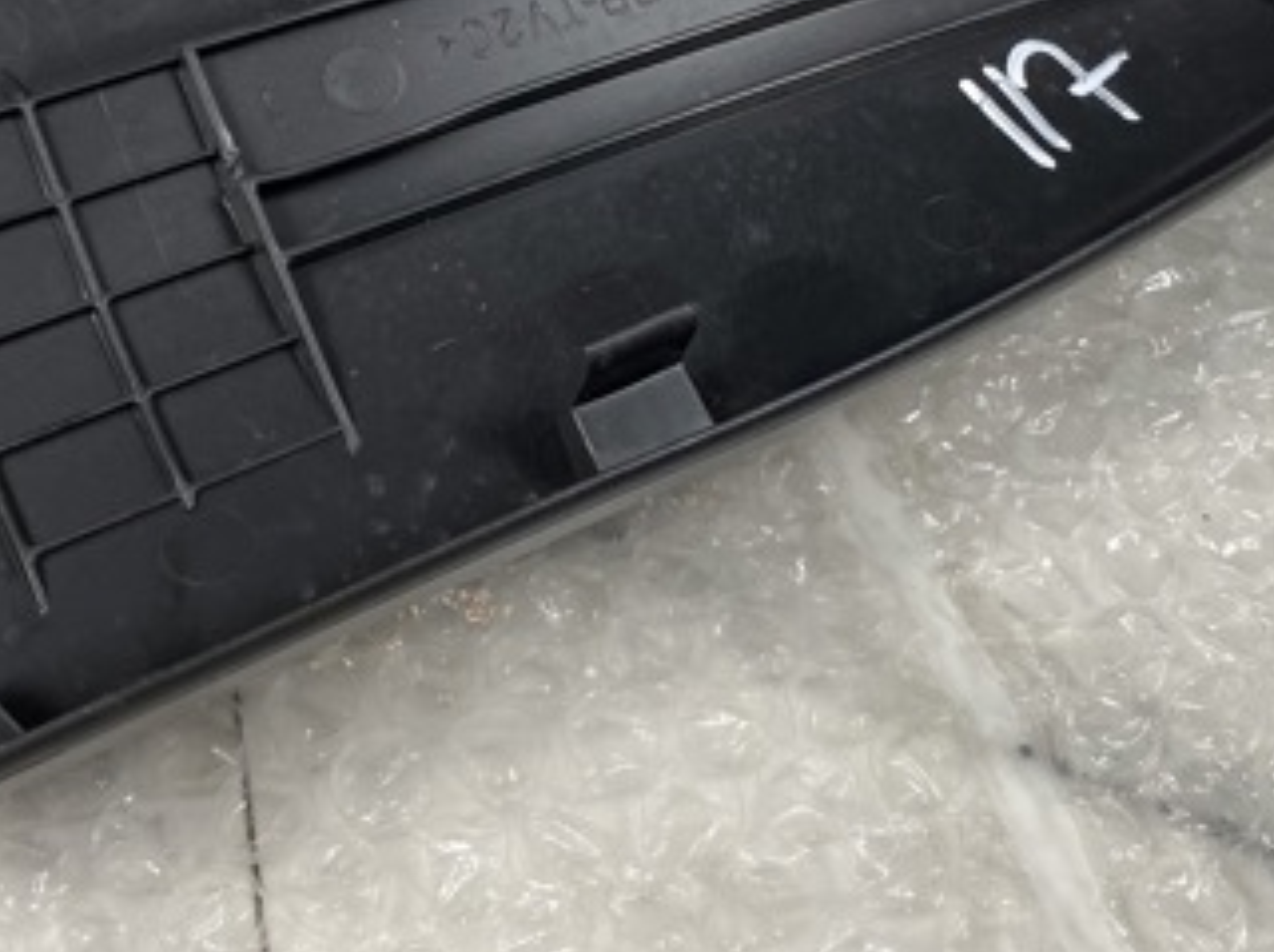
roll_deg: +1.7
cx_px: 721
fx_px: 1911
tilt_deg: -37.3
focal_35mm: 52
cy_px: 269
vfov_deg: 27.7
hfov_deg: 36.8
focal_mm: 4.25
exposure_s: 1/100
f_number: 1.8
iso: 80
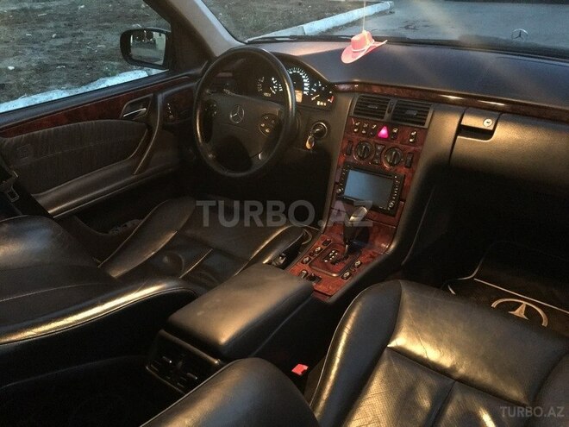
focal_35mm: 29
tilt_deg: -29.6
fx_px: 477
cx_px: 284
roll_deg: +2.8
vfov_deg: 48.2
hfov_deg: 61.7
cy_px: 214
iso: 800
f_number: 2.2
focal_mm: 4.15
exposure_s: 1/4
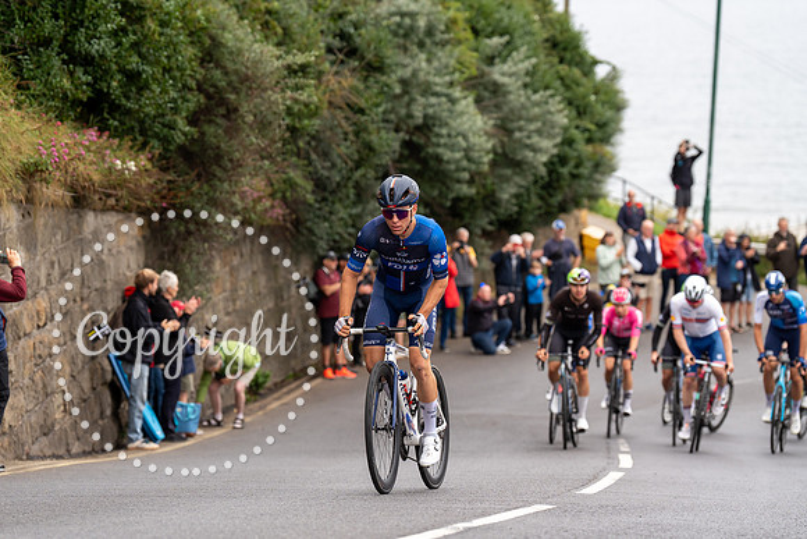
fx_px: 2803
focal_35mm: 125
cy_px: 270
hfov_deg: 16.4
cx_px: 404
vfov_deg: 11.0
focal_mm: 125
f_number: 3.5
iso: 320
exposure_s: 1/1000
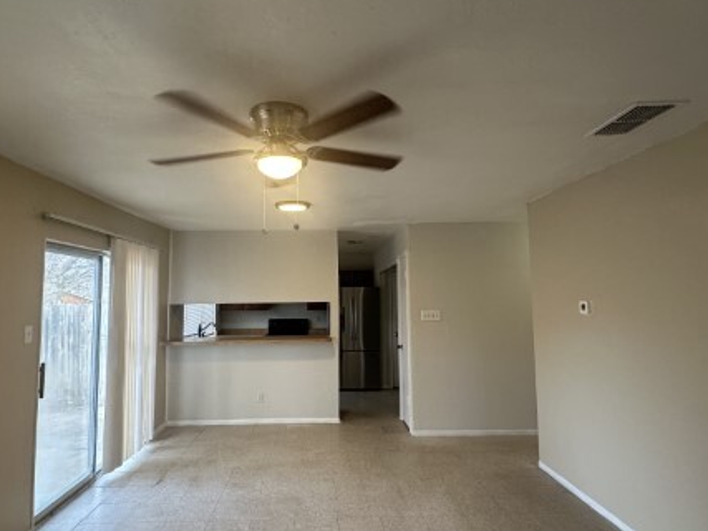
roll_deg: +0.1
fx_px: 429
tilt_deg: +6.6
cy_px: 267
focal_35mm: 21
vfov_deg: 63.4
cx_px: 327
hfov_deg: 78.9
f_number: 2.2
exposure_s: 1/120
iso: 250
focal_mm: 2.22
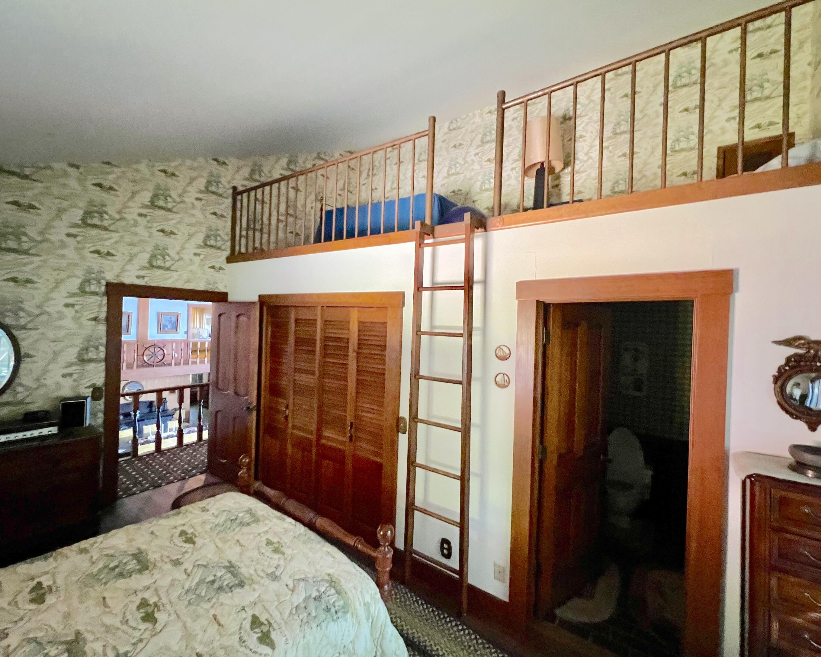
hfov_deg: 100.7
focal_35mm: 14
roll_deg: -0.4
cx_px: 421
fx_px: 340
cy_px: 321
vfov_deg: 88.0
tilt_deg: +0.3
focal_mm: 1.57
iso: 640
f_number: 1.8
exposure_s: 1/40
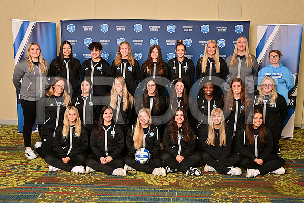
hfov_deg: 54.5
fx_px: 295
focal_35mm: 35
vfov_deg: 37.8
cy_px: 102
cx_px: 152
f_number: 10
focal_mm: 35
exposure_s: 1/125
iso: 400
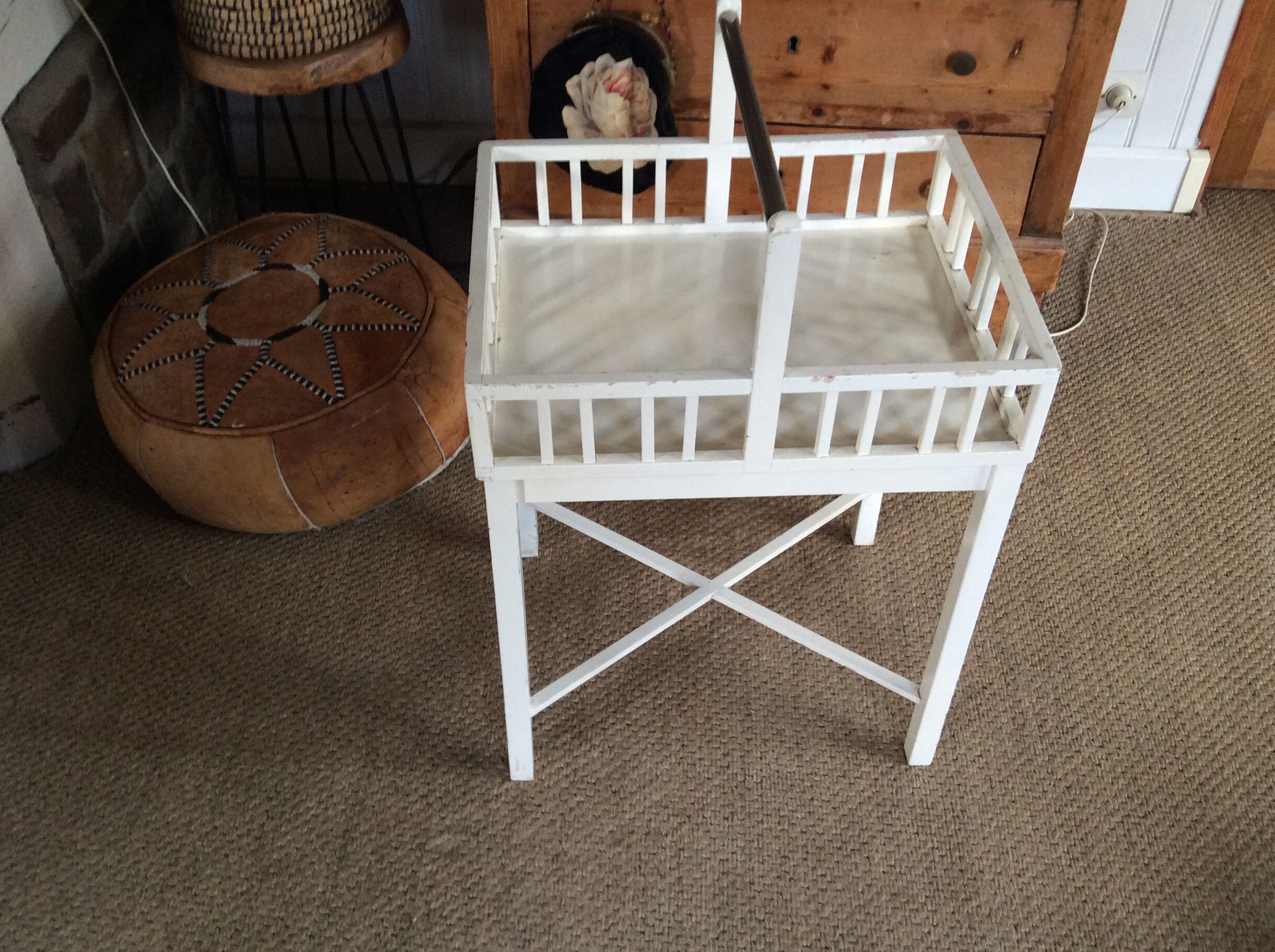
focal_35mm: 34
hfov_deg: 54.0
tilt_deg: -45.5
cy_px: 477
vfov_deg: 41.7
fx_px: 1250
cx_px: 636
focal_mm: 3.3
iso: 100
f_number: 2.4
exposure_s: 1/25
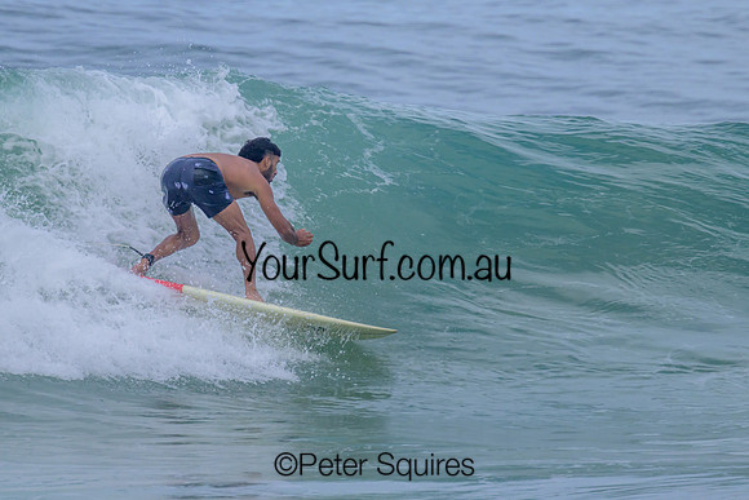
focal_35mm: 1077
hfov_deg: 1.9
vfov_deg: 1.3
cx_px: 279
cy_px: 182
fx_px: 22405
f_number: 11
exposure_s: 1/2000
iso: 720
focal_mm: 800
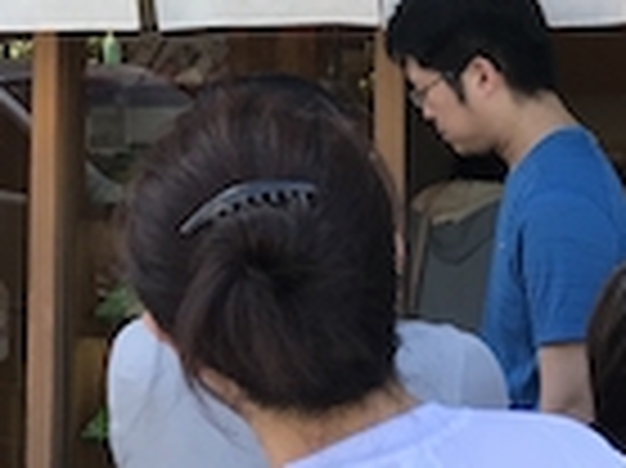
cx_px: 396
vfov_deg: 12.2
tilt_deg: +3.3
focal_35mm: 121
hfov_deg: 16.3
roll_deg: -0.6
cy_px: 58
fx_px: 2186
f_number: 1.8
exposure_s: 1/341
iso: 20
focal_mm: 3.99
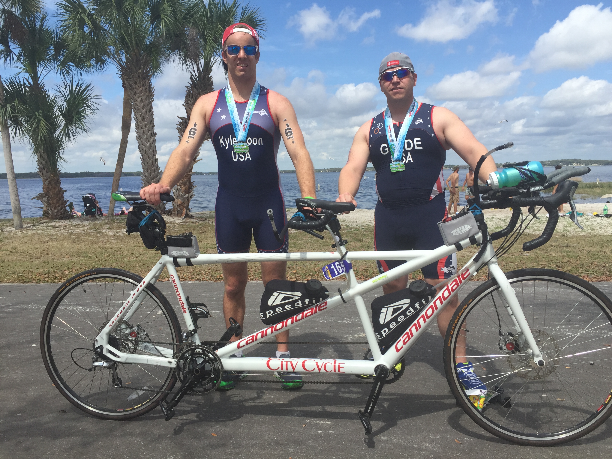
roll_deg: +0.7
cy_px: 230
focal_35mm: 29
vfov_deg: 48.2
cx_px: 306
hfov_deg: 61.7
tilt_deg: -5.3
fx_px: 513
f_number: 2.2
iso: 32
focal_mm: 4.15
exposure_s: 1/2198
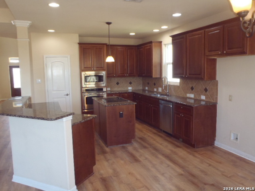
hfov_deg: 63.4
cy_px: 96
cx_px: 128
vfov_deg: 49.7
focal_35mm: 28
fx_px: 206
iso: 250
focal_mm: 5
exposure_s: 1/30
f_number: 3.9
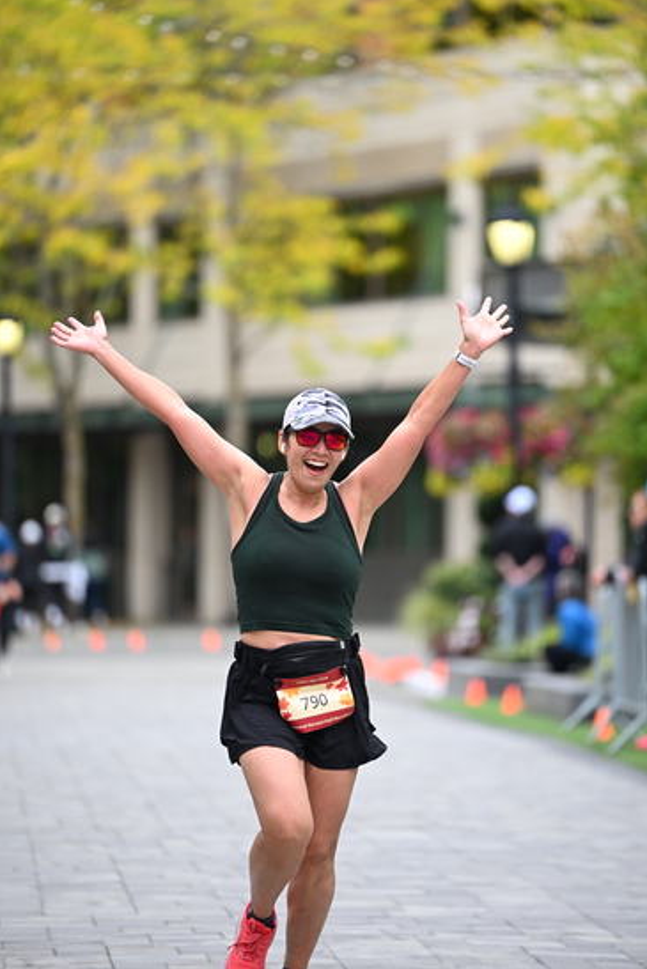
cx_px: 324
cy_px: 484
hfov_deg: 6.8
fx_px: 5415
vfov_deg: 10.2
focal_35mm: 201
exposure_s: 1/1600
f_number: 2.8
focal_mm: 200
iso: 640
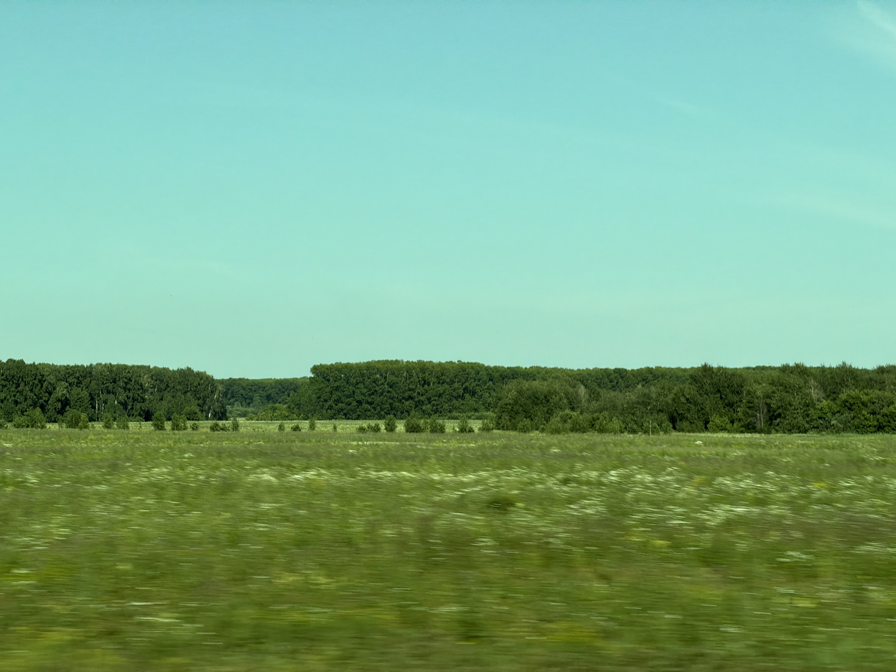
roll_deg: +1.6
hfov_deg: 19.6
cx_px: 448
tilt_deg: -0.4
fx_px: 2588
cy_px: 336
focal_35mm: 100
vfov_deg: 14.8
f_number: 2.8
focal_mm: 16.89
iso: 100
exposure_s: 1/121
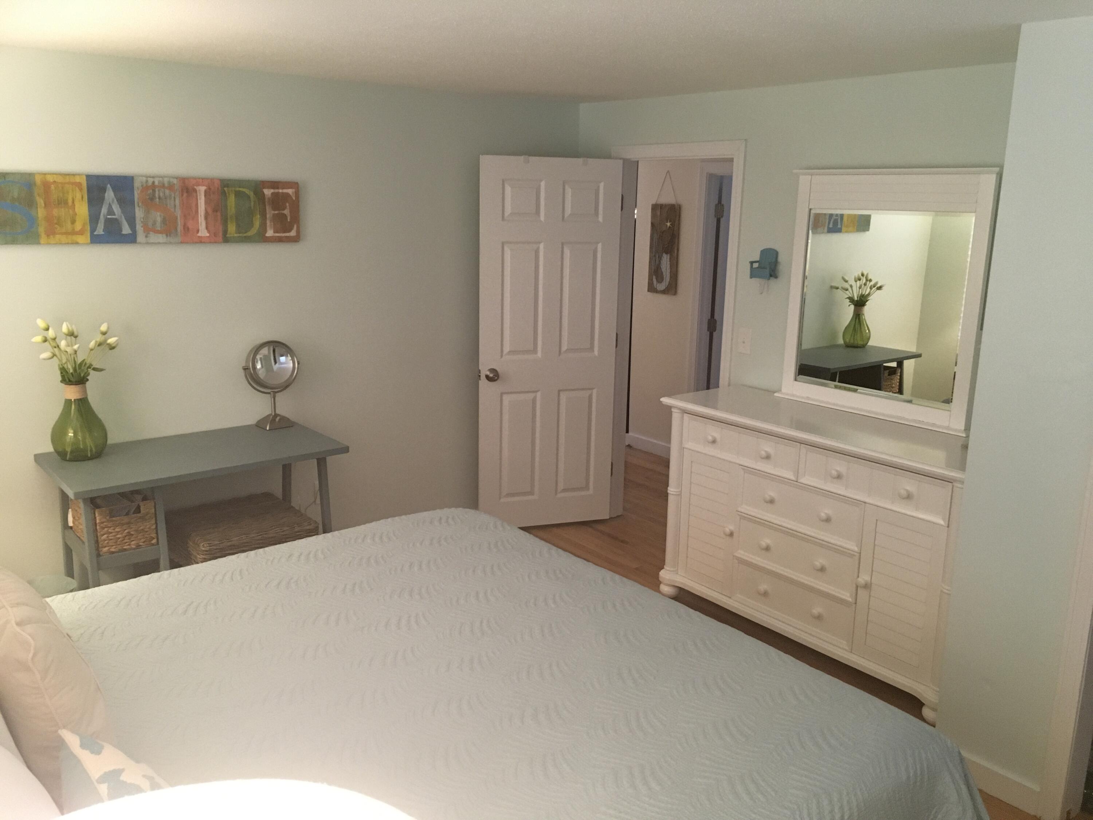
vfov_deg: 48.2
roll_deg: -0.5
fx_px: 916
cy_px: 410
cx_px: 546
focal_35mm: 29
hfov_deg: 61.7
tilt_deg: -13.2
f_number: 2.2
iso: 200
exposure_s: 1/20
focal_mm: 4.15
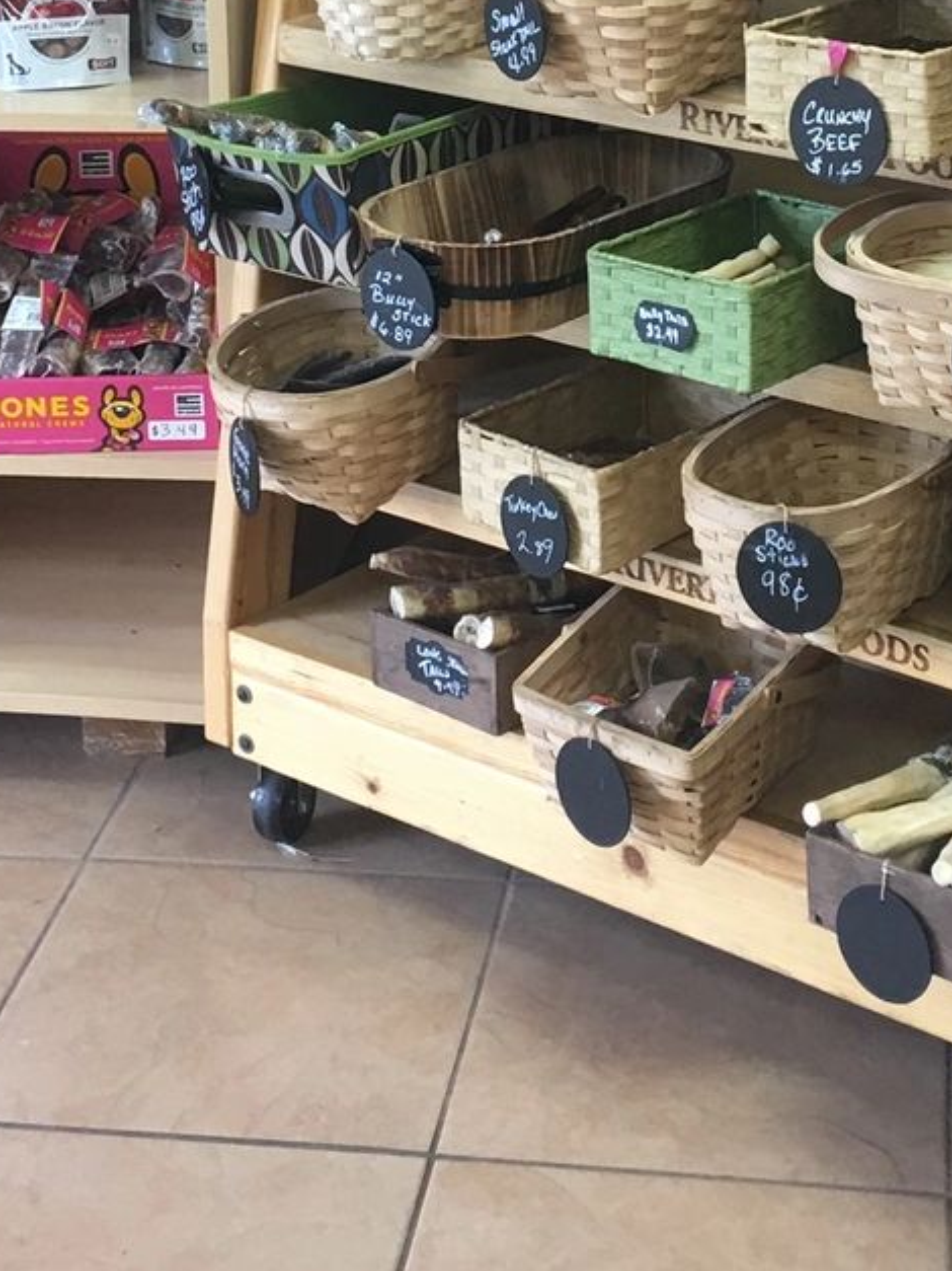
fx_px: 2714
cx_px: 539
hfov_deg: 19.9
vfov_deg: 24.8
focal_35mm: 74
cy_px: -59
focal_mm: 4.15
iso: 40
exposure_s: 1/15
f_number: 2.2
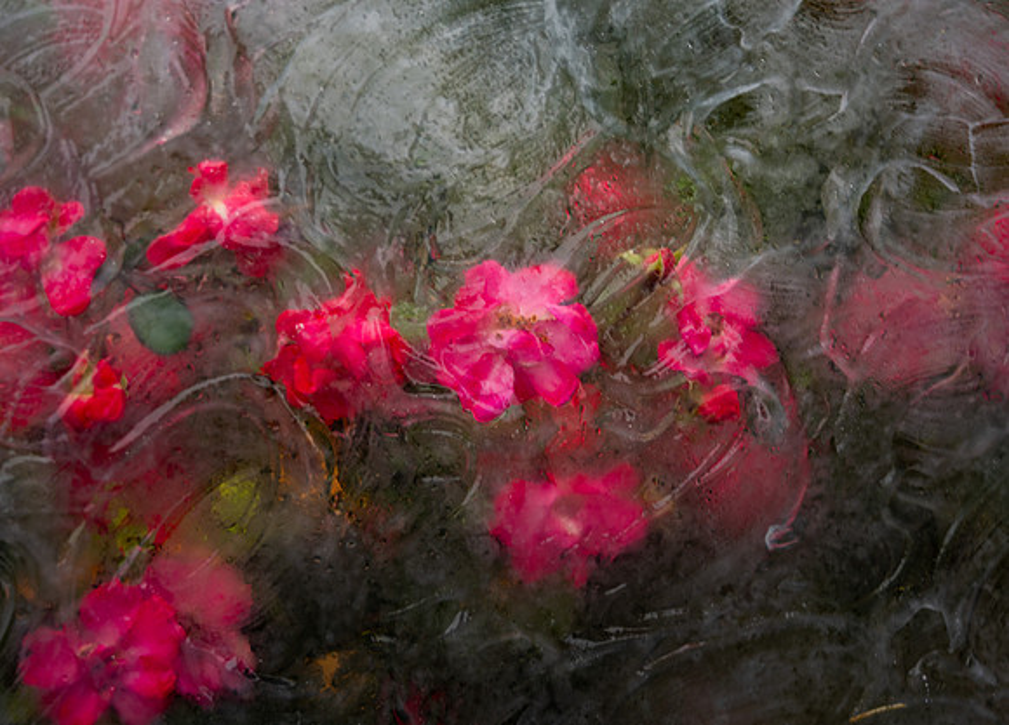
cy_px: 326
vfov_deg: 31.8
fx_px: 1274
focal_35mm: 44
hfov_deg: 43.2
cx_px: 495
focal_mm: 36
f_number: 4
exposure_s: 1/200
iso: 160
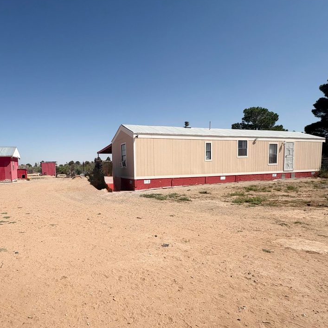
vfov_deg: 71.8
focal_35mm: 21
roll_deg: +1.1
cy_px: 187
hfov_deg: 71.1
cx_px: 126
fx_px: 225
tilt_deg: -5.3
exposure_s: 1/3390
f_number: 2.2
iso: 50
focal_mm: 2.22
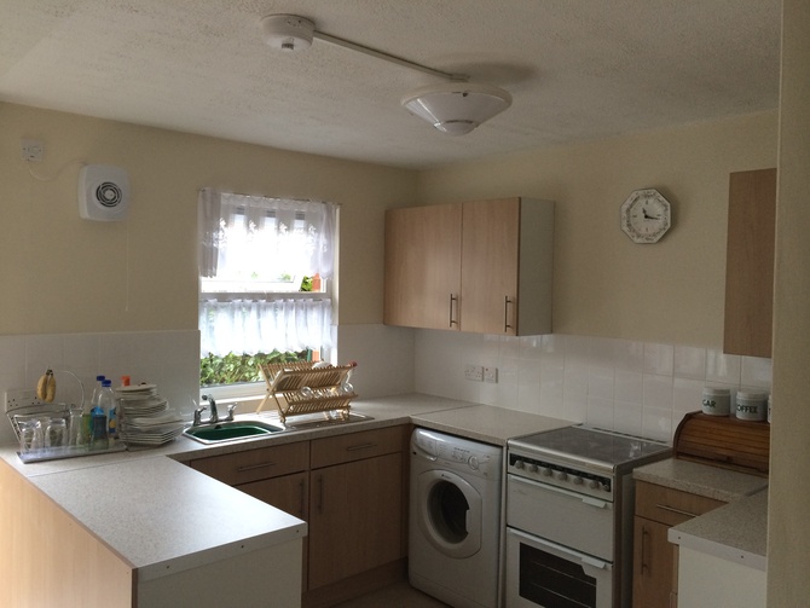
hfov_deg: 59.9
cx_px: 405
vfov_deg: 46.8
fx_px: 702
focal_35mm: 30
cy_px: 304
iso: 100
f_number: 2.2
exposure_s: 1/30
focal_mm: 4.12
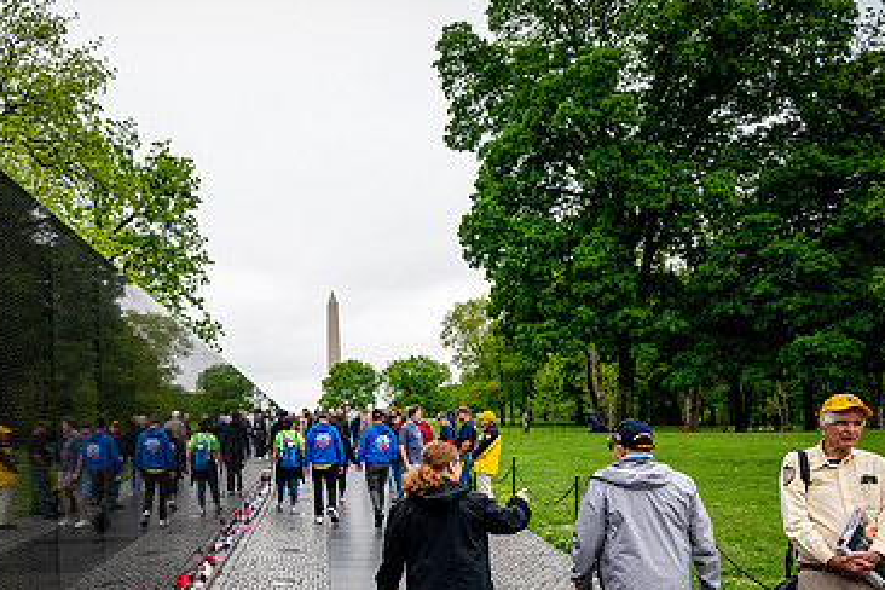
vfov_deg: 34.5
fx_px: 934
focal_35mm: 38
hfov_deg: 49.0
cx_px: 239
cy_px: 423
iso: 1250
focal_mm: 24
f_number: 8
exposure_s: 1/640
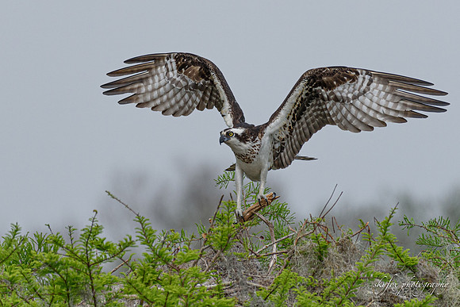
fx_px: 13571
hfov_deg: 1.9
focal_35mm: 1062
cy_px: 117
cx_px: 184
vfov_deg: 1.3
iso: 500
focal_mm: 500
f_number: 5.6
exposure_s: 1/2000
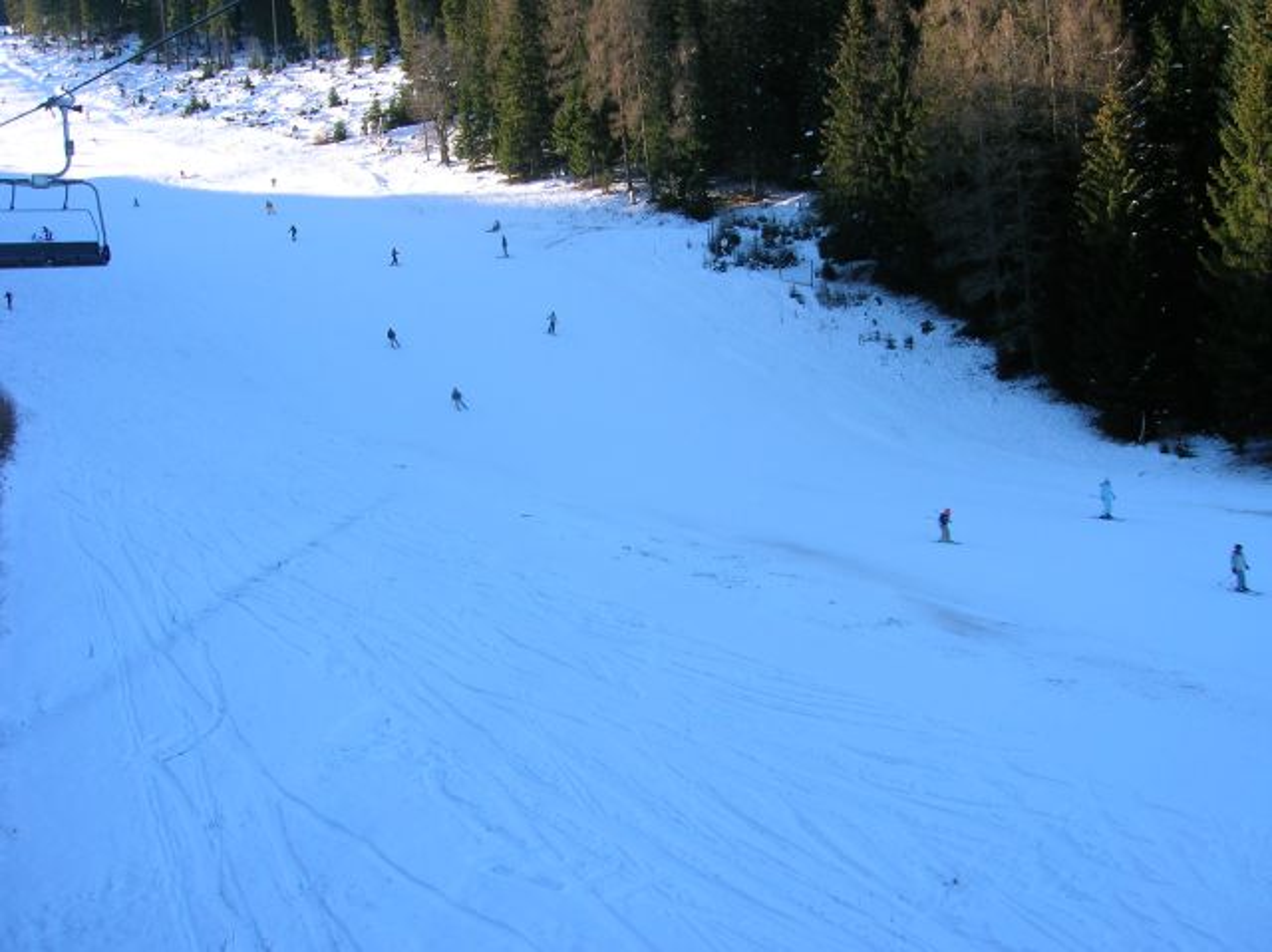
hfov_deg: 54.0
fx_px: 1248
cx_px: 636
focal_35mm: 34
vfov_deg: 41.7
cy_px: 476
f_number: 4.9
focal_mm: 5.7
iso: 50
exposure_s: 1/114
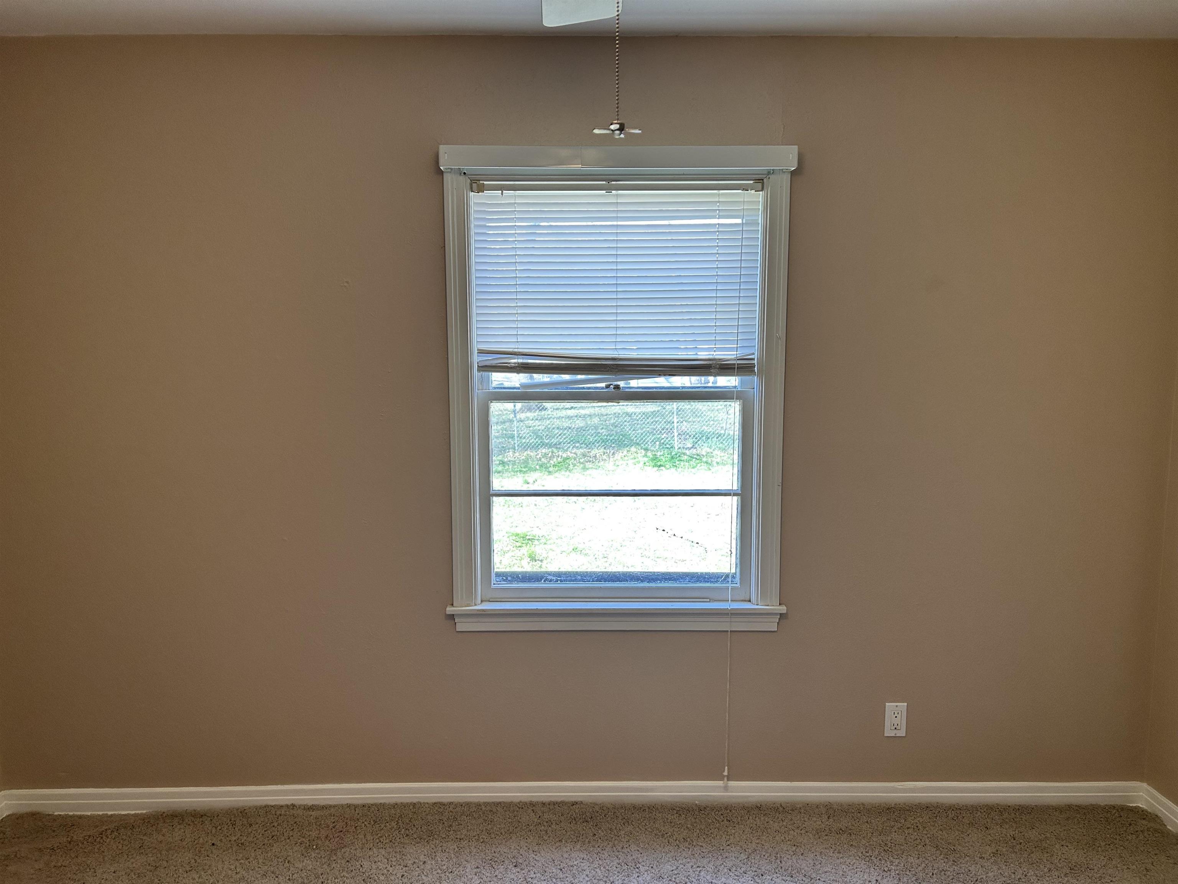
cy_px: 442
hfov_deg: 67.3
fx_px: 885
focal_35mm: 26
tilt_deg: -7.4
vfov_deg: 53.1
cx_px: 589
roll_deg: -0.1
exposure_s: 1/120
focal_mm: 5.7
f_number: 1.5
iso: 80
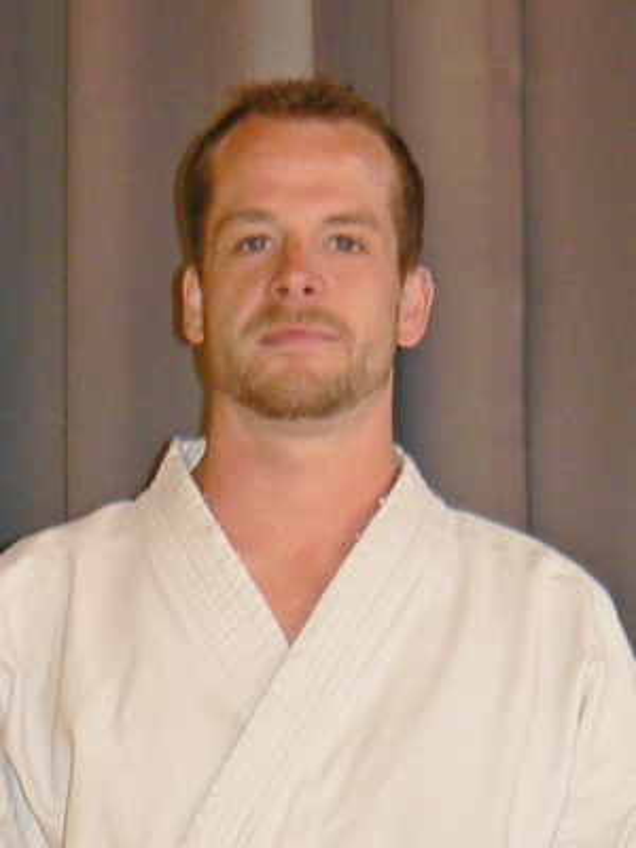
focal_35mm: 36
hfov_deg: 39.7
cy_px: 424
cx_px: 318
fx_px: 882
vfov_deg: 51.4
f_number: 2.8
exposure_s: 1/30
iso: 100
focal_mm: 6
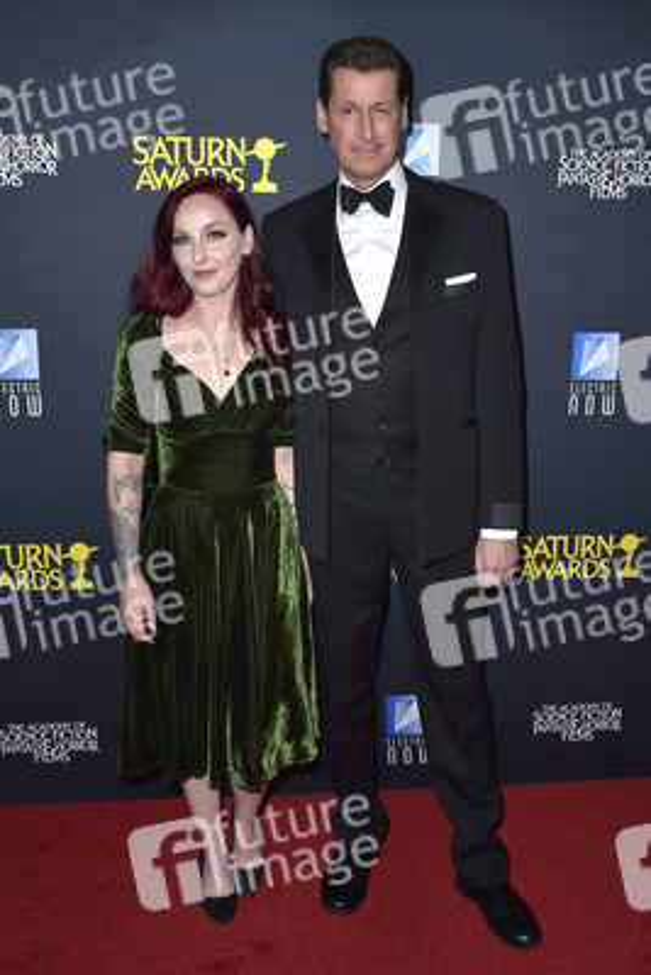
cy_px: 488
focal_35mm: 32
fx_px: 867
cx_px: 326
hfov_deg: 41.1
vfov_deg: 58.7
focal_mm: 32
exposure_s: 1/250
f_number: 6.3
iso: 250
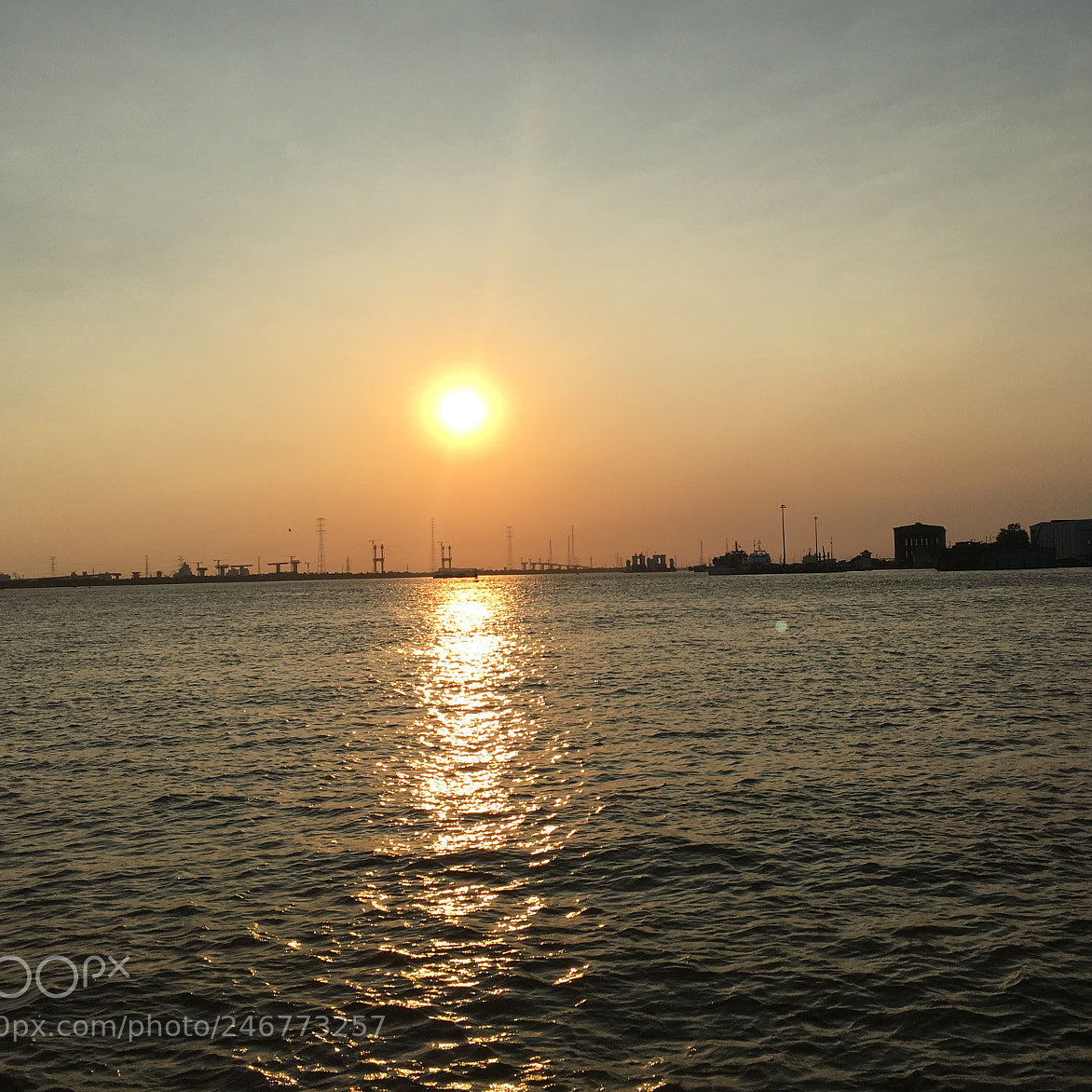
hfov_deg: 47.0
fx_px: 1249
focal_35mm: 35
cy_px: 540
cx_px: 644
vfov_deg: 47.2
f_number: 2.2
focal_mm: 4.15
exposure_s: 1/4274
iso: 25
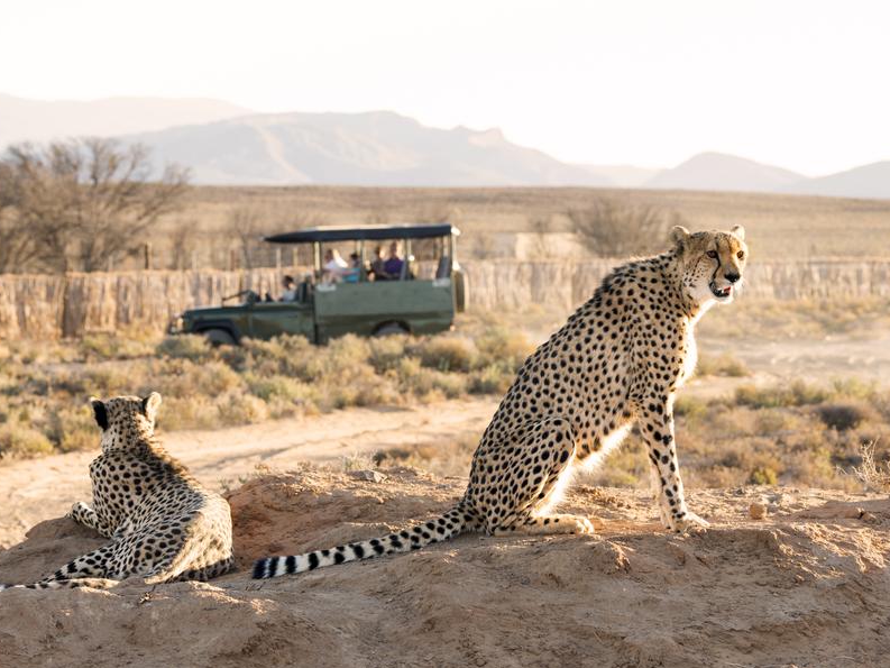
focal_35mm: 131
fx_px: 3369
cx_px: 416
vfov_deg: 11.3
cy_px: 336
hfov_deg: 15.0
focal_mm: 120
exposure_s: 1/125
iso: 400
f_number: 8
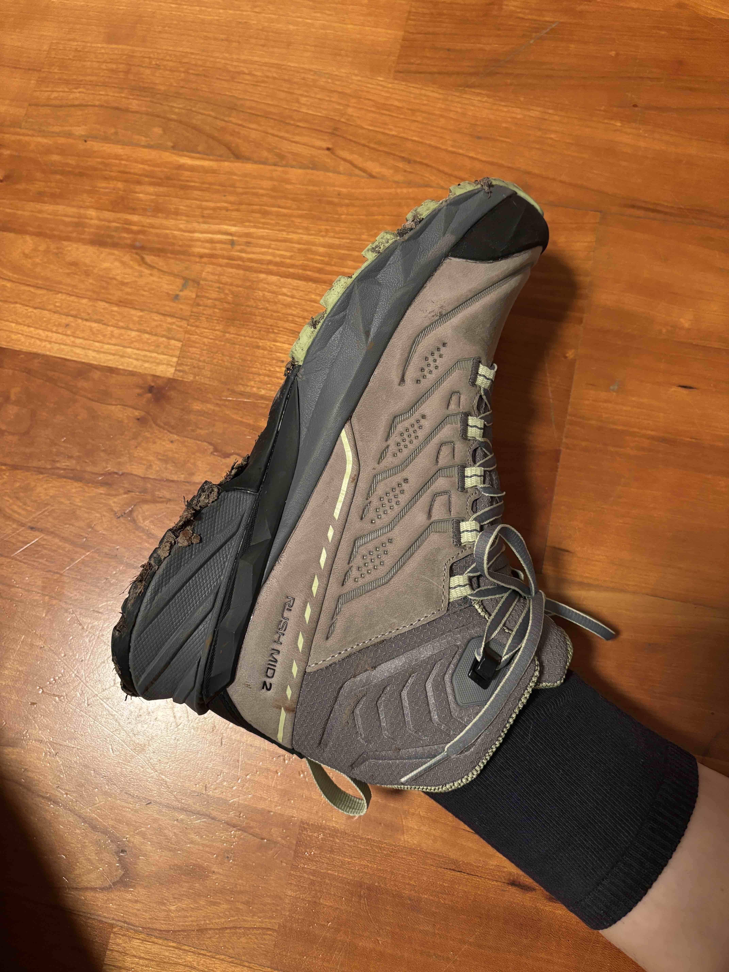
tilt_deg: -76.7
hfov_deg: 53.1
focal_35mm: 26
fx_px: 730
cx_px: 364
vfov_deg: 67.3
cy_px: 486
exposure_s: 1/33
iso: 400
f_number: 1.6
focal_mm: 5.96
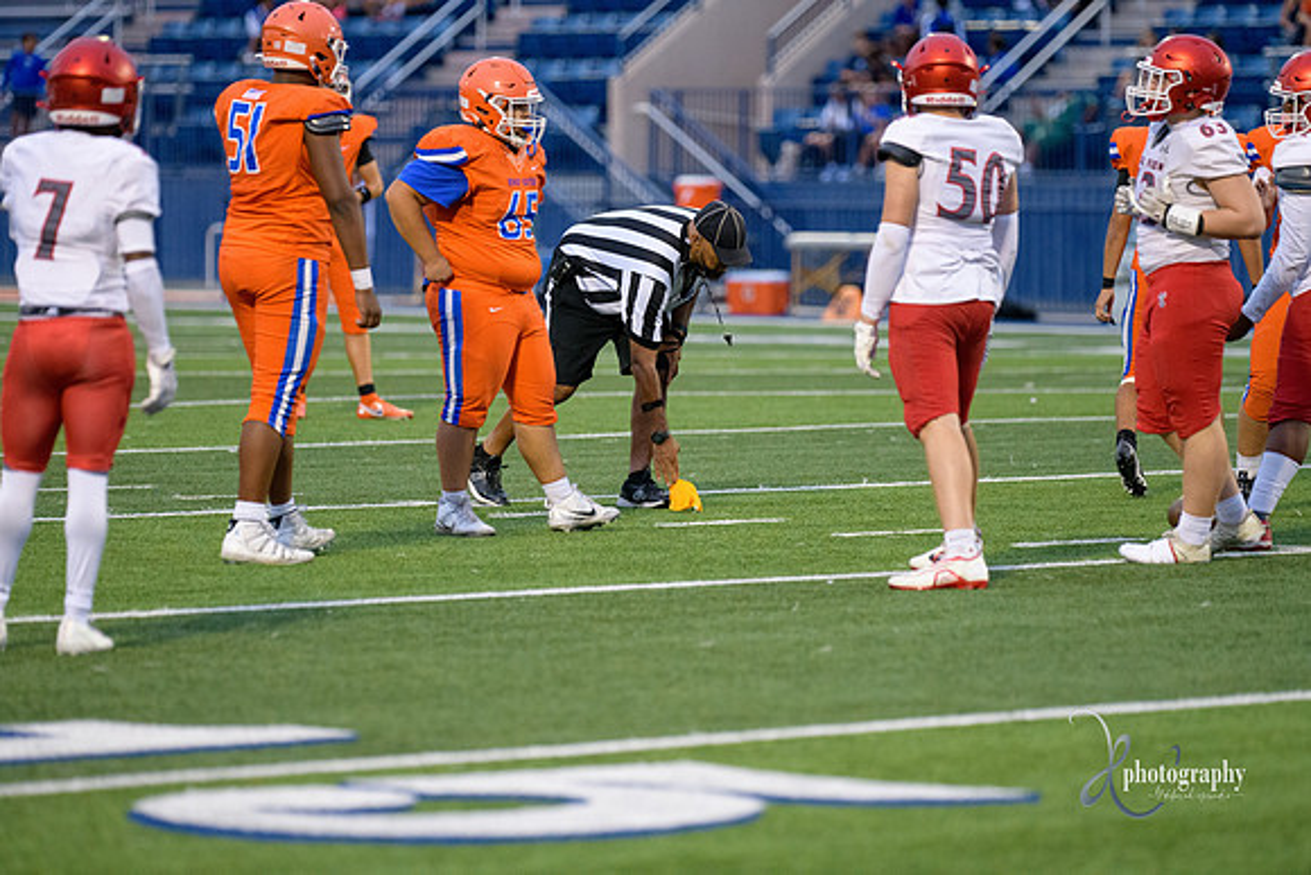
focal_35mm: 210
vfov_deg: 6.5
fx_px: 7649
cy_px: 438
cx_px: 656
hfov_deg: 9.8
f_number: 2.8
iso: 5000
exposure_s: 1/1600
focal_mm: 210
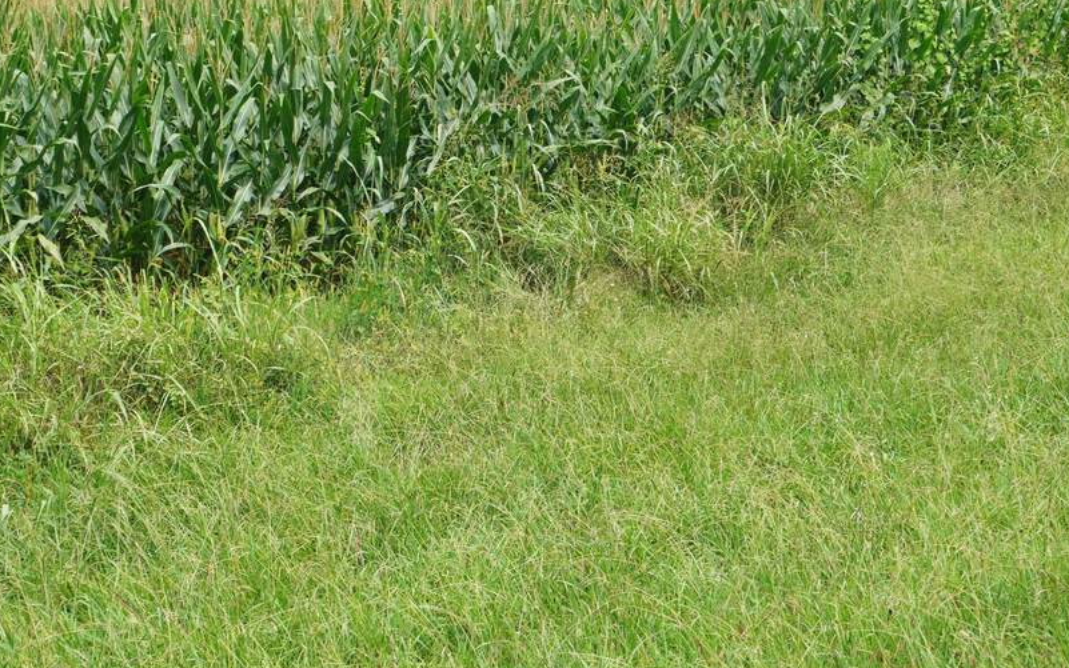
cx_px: 420
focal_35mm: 83
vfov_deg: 15.7
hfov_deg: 24.9
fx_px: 2419
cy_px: 179
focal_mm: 34
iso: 100
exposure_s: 1/160
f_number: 8
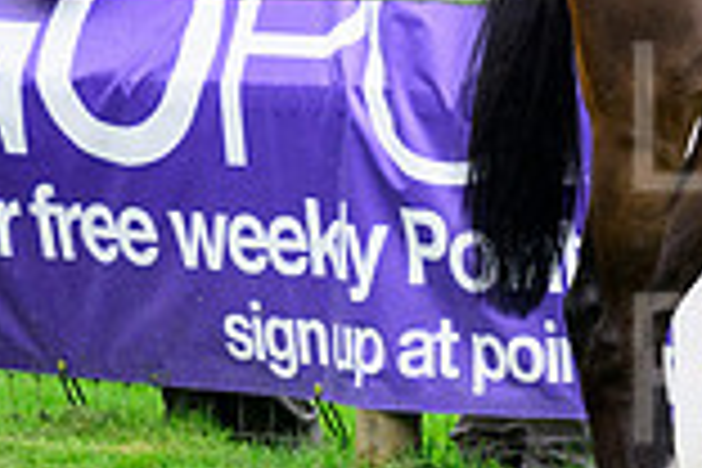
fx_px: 14526
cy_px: 160
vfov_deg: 1.8
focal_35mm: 745
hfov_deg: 2.8
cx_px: 1215
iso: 2000
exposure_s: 1/1000
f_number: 5.6
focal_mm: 200
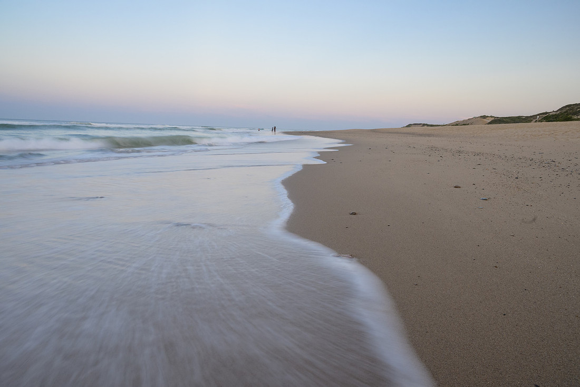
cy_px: 194
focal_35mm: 24
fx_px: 387
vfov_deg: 53.2
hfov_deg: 73.7
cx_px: 290
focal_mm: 24
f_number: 14
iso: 640
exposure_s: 1/2
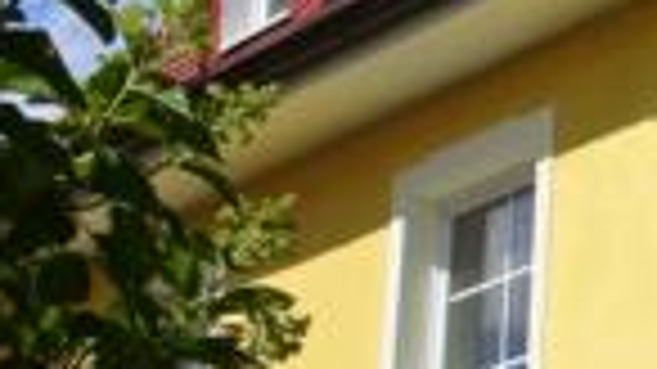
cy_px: 122
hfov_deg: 11.7
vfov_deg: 7.1
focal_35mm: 170
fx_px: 2960
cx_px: 1206
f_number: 5
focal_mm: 12.3
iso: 160
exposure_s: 1/1000
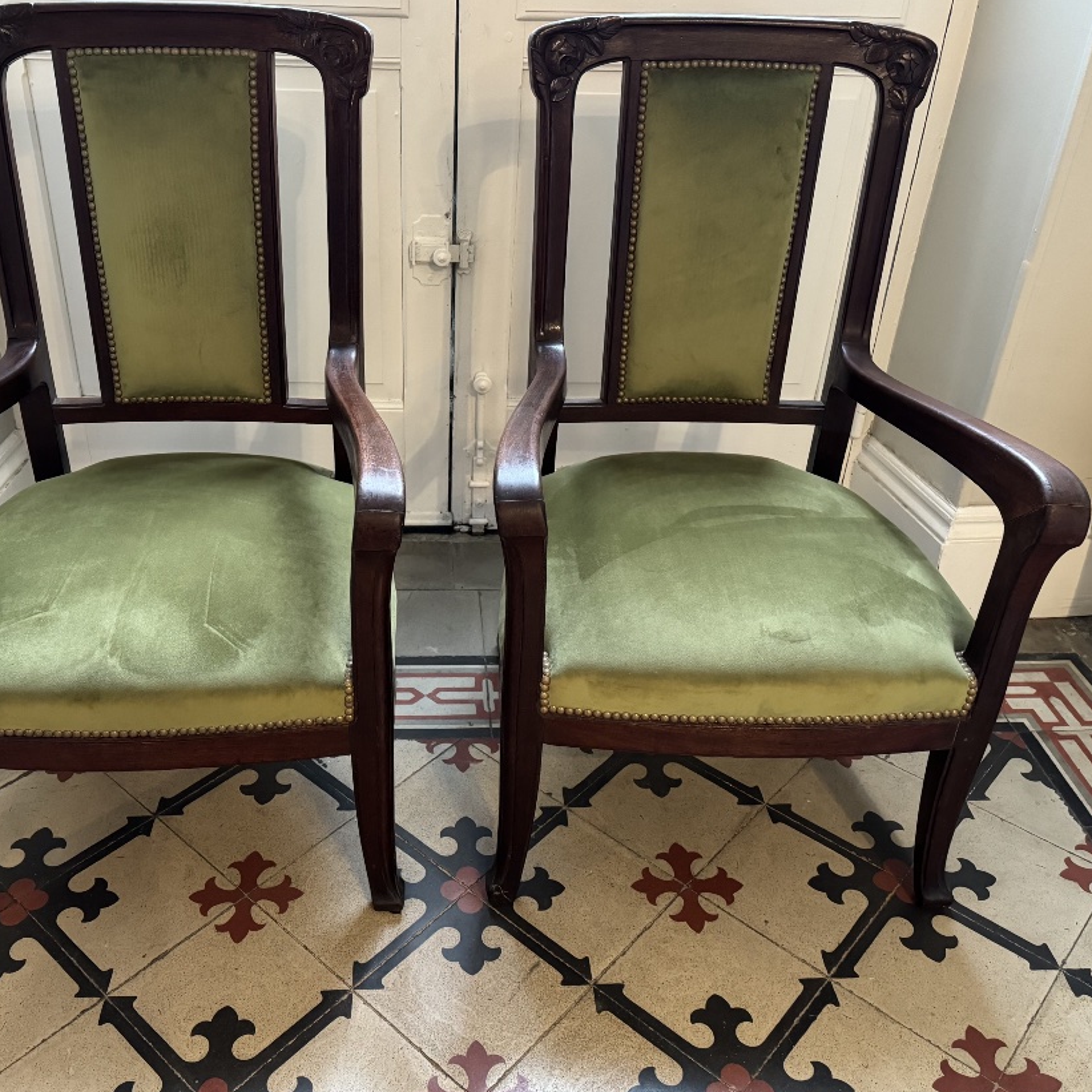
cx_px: 476
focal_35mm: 31
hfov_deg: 52.4
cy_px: 548
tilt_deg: -32.5
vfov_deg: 52.5
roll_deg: -1.6
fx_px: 1106
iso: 800
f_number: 1.78
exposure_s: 1/50
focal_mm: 6.76
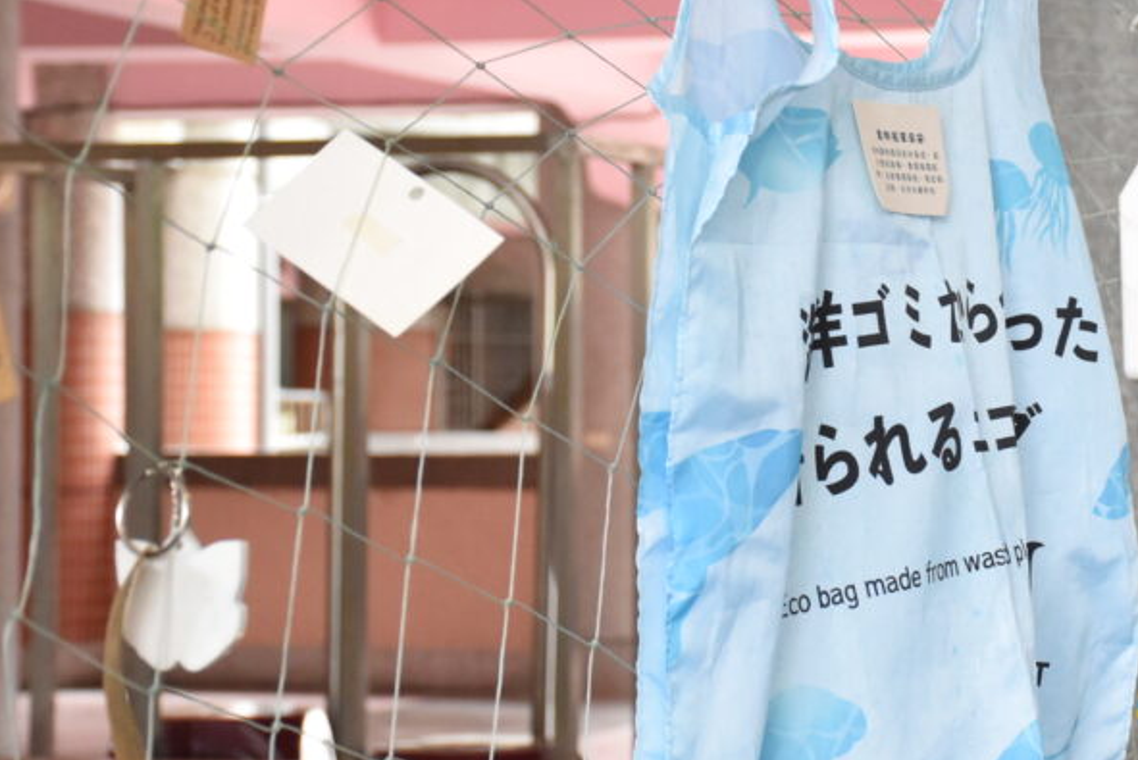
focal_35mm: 117
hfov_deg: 17.3
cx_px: 953
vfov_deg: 11.7
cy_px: 393
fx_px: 3697
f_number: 7.1
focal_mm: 45
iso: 3200
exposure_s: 1/200
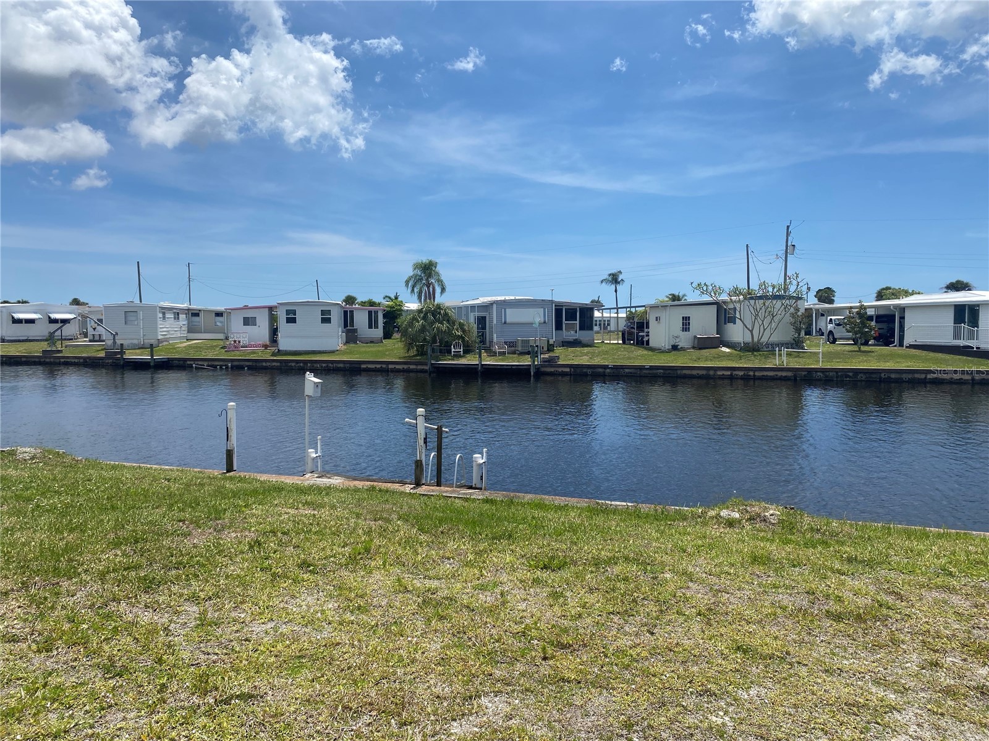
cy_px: 370
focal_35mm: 26
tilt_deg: -3.9
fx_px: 743
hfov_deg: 67.3
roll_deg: +0.5
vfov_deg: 53.1
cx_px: 494
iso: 32
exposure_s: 1/4608
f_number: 1.8
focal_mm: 4.25
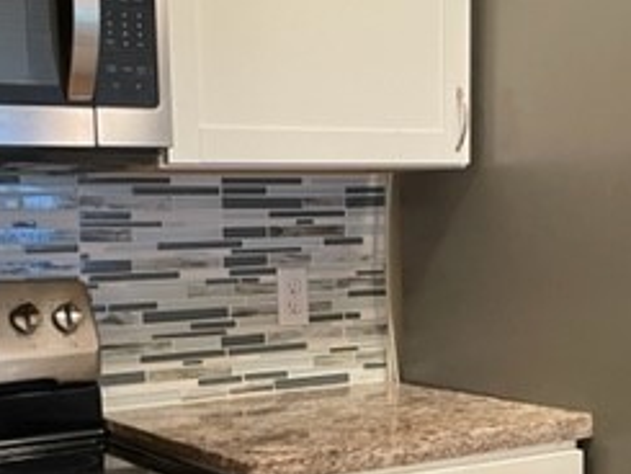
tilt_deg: -8.2
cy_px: 402
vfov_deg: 21.3
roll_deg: +1.3
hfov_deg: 28.5
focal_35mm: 68
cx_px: 322
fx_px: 1240
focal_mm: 5.1
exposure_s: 1/60
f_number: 1.6
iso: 500
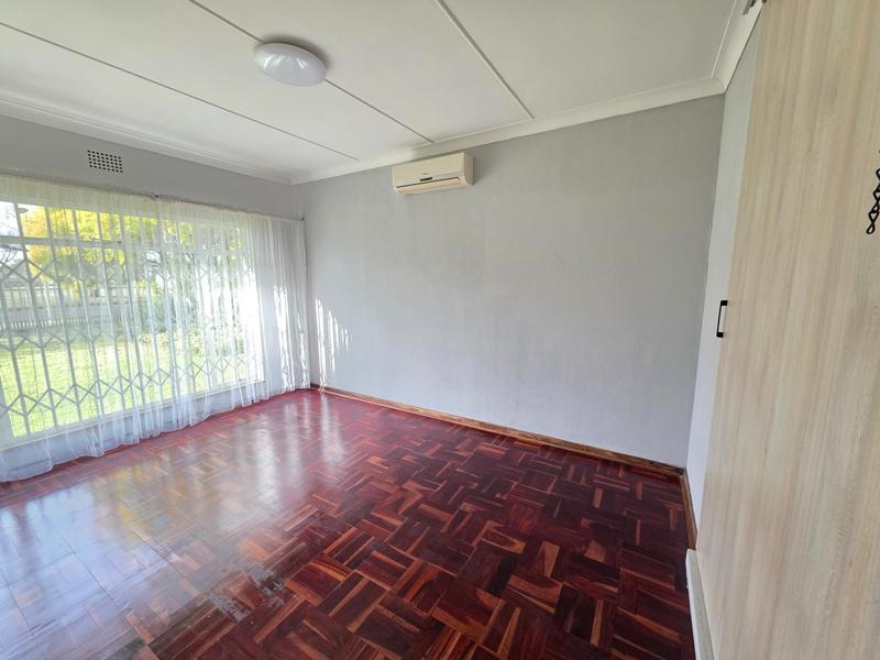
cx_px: 440
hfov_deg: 106.2
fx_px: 330
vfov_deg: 89.9
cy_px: 330
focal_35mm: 13
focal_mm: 2.2
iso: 160
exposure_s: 1/100
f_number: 1.9
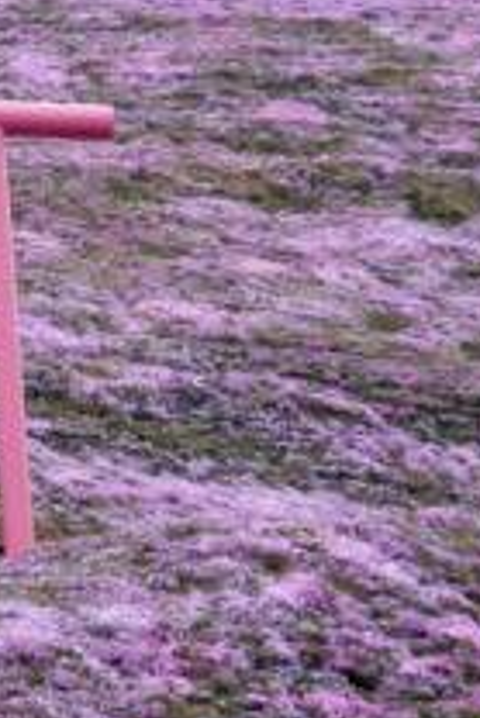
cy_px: 211
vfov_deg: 6.9
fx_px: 5990
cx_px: -148
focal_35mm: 300
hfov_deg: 4.6
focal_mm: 16.5
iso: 125
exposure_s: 1/60
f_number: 5.1
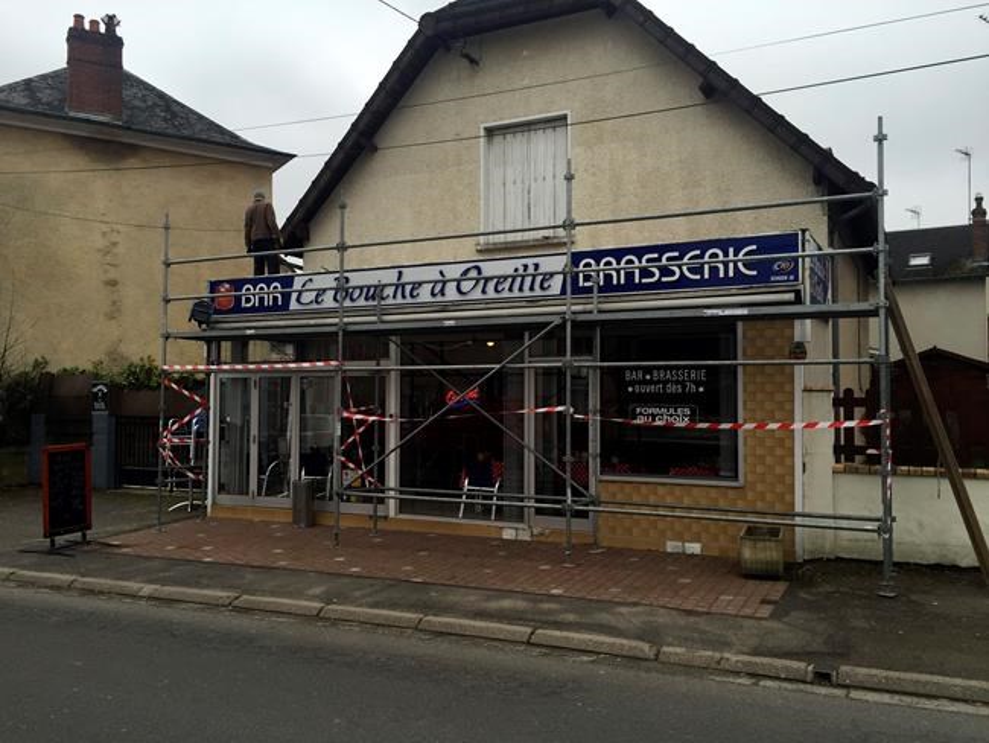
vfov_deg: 48.3
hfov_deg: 61.6
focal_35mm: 29
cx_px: 494
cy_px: 372
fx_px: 829
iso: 32
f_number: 2.2
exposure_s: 1/719
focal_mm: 4.15
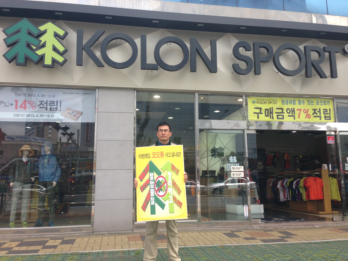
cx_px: 174
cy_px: 130
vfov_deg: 42.9
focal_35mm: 33
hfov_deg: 55.4
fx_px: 332
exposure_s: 1/488
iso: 50
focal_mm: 4.13
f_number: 2.4
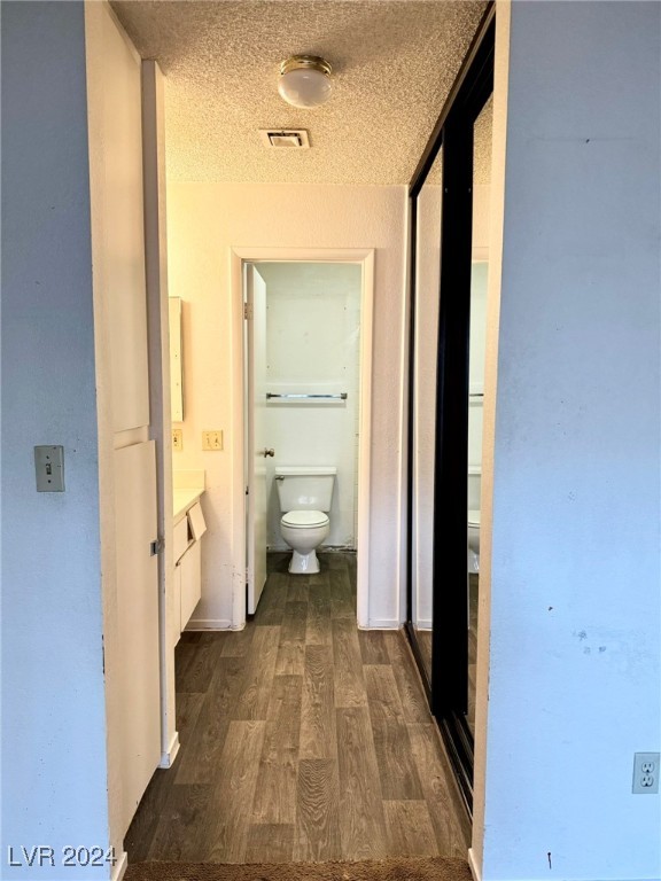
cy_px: 440
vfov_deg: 71.6
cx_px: 330
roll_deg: -0.8
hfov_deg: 56.8
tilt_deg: -6.4
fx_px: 611
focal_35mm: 24
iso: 320
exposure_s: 1/60
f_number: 1.78
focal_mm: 6.76
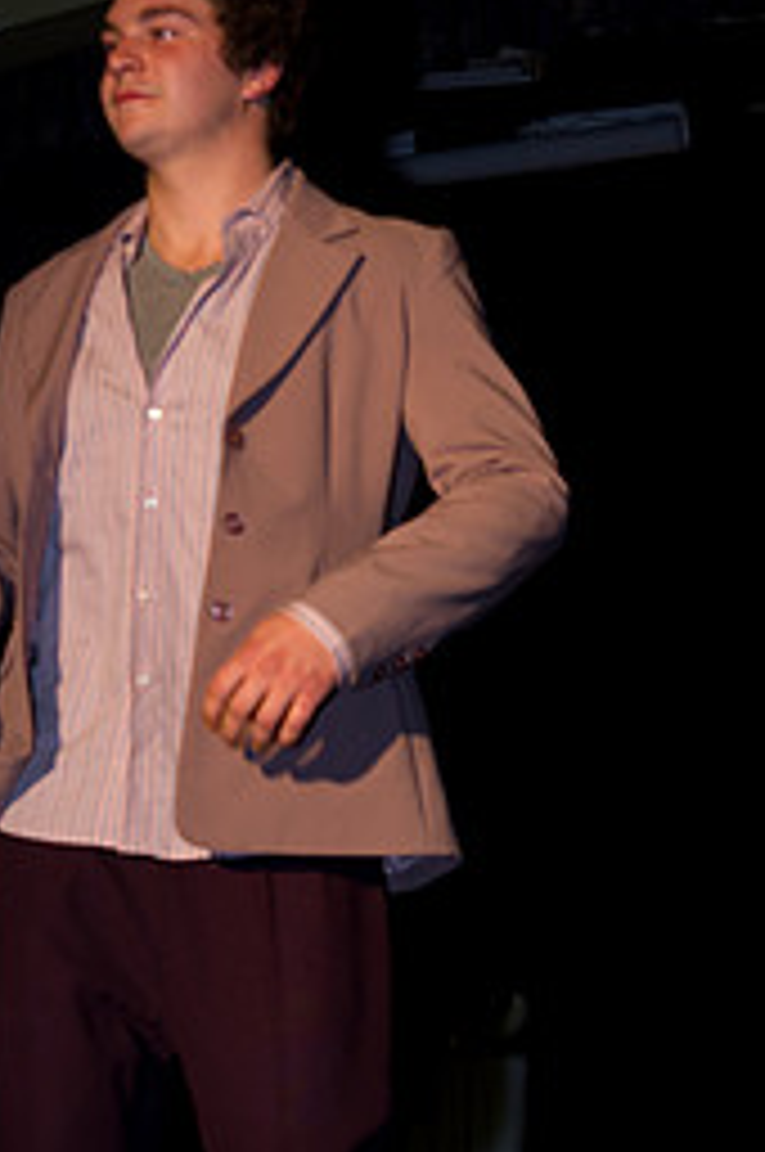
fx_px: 4219
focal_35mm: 132
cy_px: 698
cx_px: 151
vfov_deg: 15.5
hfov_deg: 10.3
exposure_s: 1/160
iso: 320
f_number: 2.8
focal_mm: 50
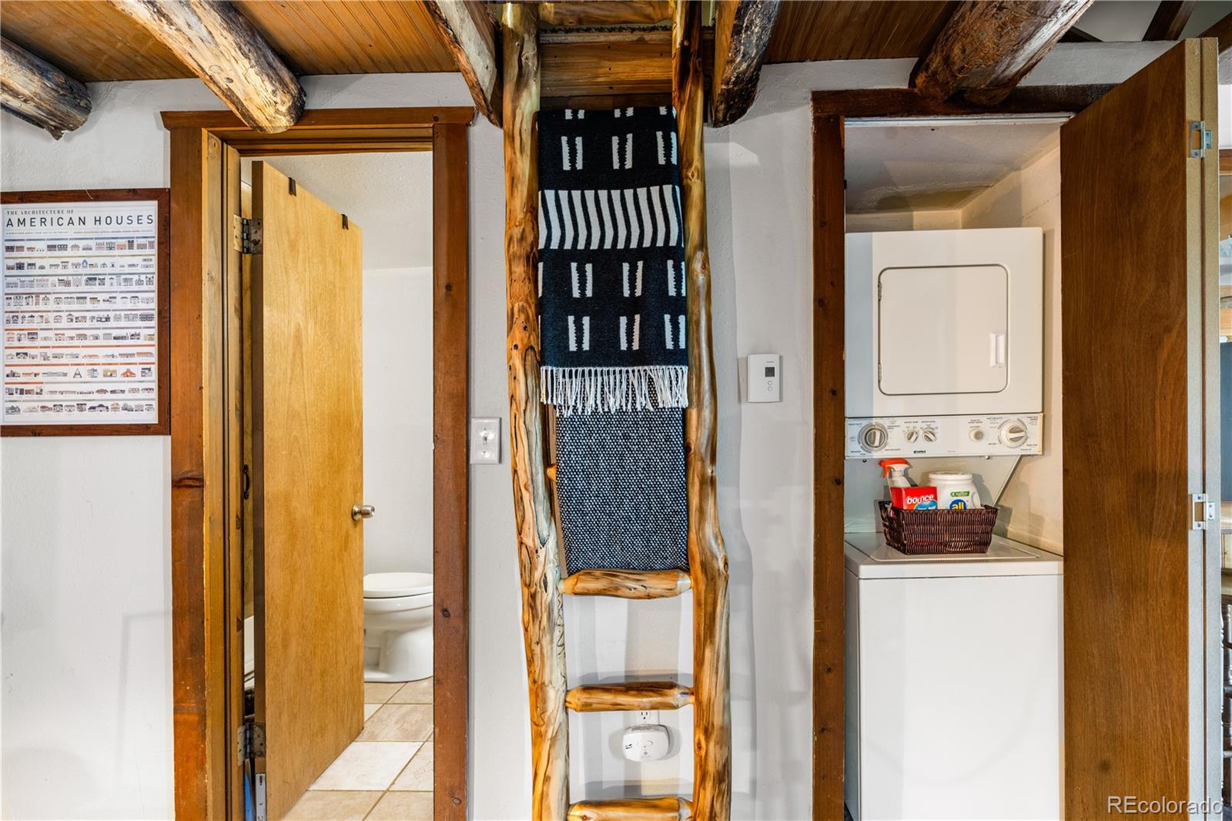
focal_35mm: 17
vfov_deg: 70.4
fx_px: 582
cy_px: 410
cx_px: 616
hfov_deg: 93.3
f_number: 7.1
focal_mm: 17
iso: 100
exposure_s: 6
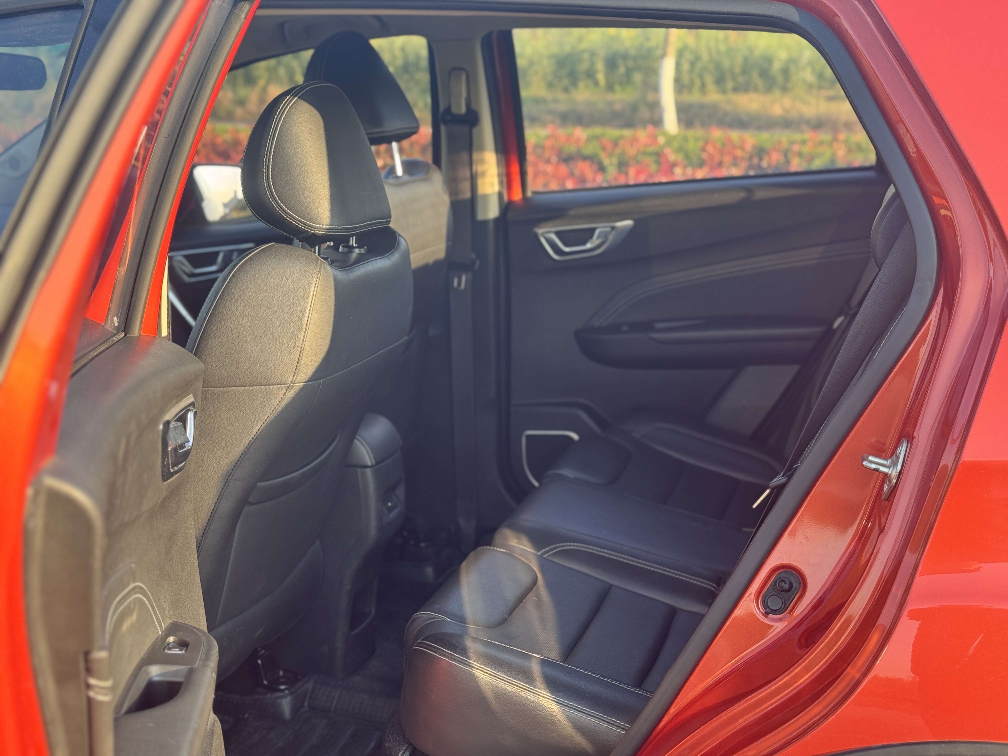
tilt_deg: -11.8
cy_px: 378
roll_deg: +0.8
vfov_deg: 30.3
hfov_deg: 39.7
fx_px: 1398
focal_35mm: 48
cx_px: 504
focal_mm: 6.76
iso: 50
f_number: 1.78
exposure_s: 1/197
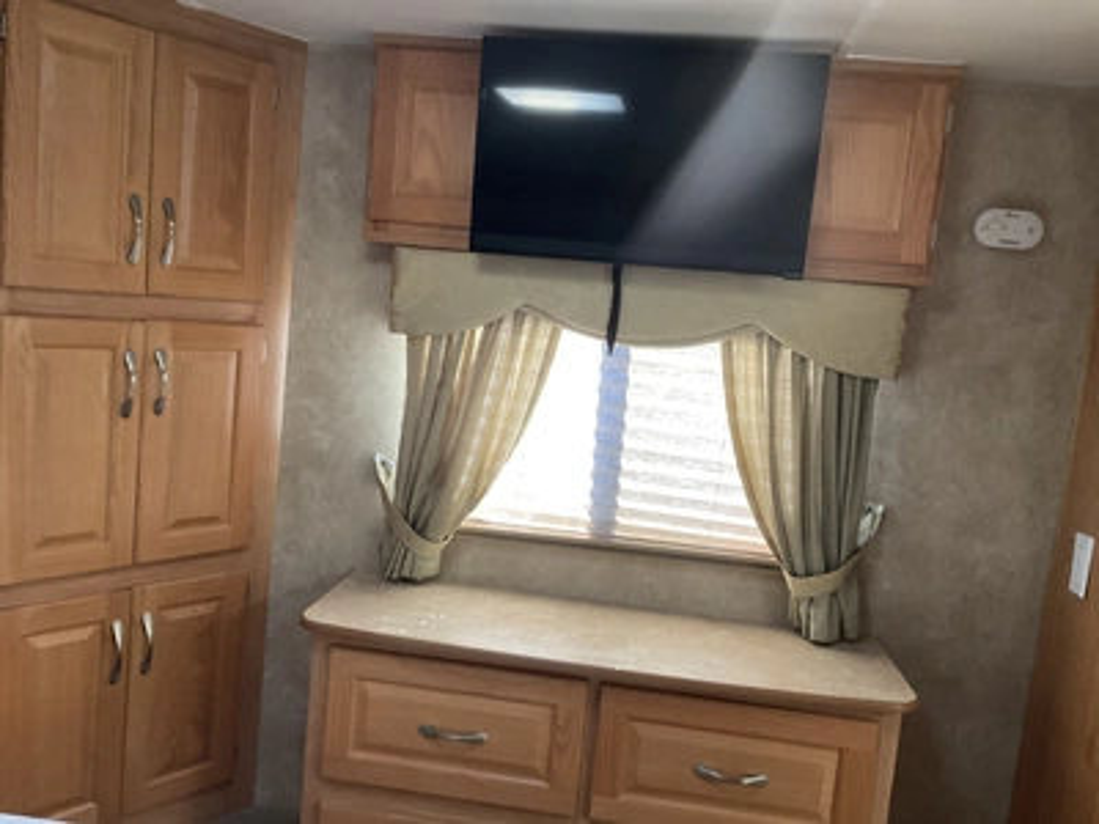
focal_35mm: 29
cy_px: 412
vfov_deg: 48.2
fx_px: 921
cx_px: 550
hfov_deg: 61.7
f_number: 1.8
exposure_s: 1/60
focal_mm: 3
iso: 125
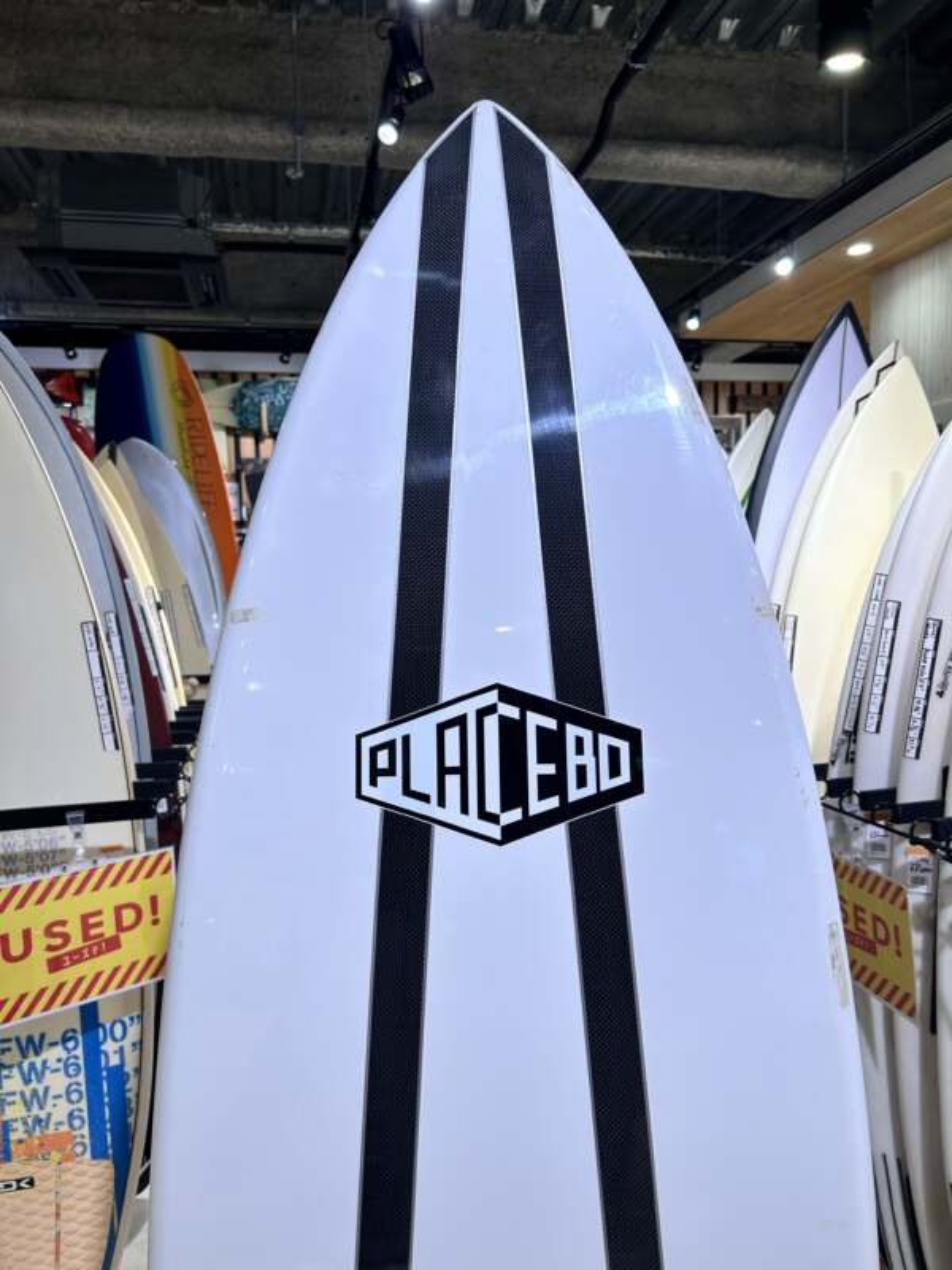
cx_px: 476
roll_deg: +0.0
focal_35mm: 26
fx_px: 953
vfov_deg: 67.3
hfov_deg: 53.1
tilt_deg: -5.3
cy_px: 635
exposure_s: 1/120
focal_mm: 5.7
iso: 40
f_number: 1.5
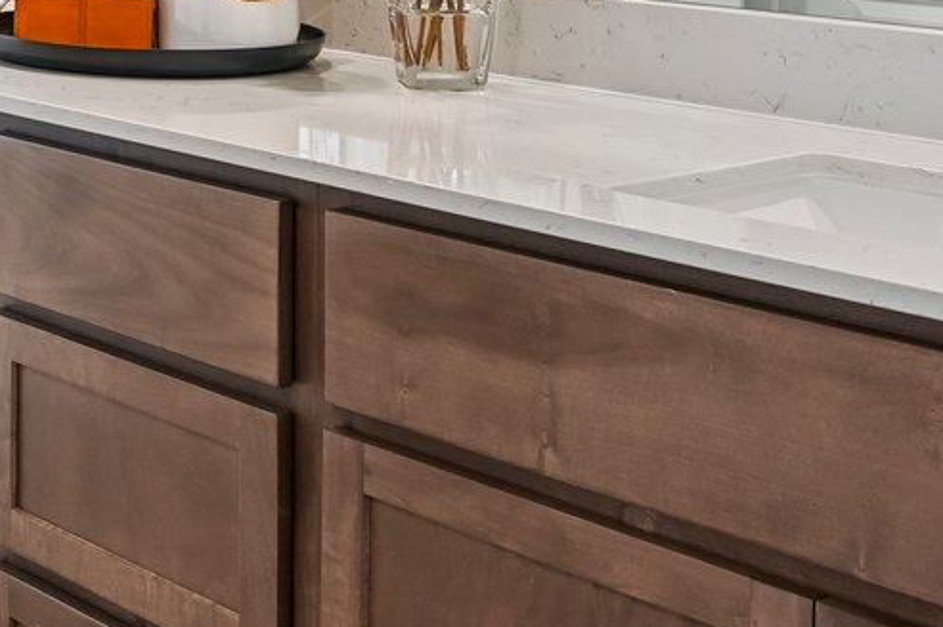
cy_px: -248
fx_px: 2068
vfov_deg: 16.1
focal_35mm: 79
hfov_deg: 22.5
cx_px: -339
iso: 400
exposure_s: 1/20
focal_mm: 19
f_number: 8
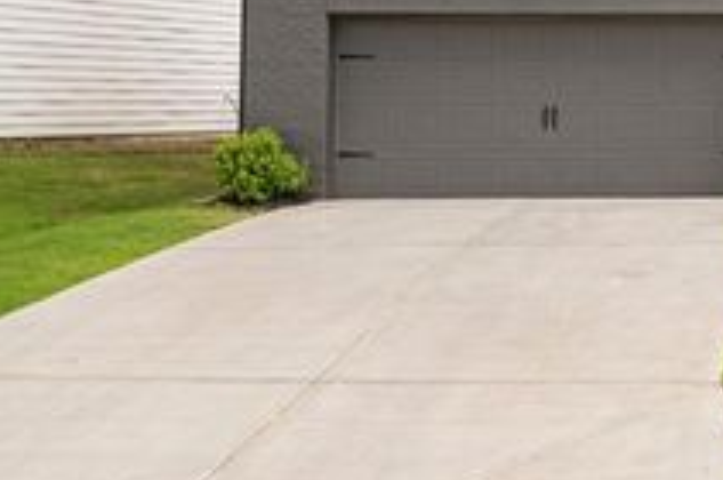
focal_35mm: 76
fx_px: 1524
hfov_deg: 24.8
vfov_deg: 17.4
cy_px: -33
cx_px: 798
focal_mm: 32
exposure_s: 1/500
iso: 400
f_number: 8
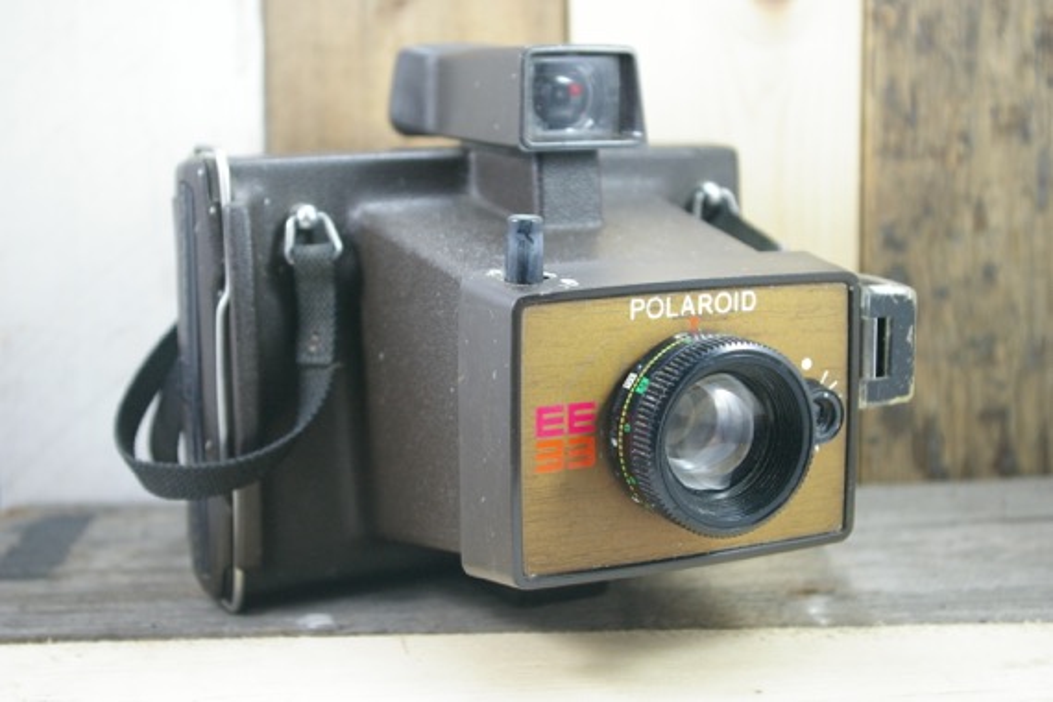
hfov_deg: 35.1
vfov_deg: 23.8
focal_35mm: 57
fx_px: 1667
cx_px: 526
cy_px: 351
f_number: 4.5
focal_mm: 38
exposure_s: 1/45
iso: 800
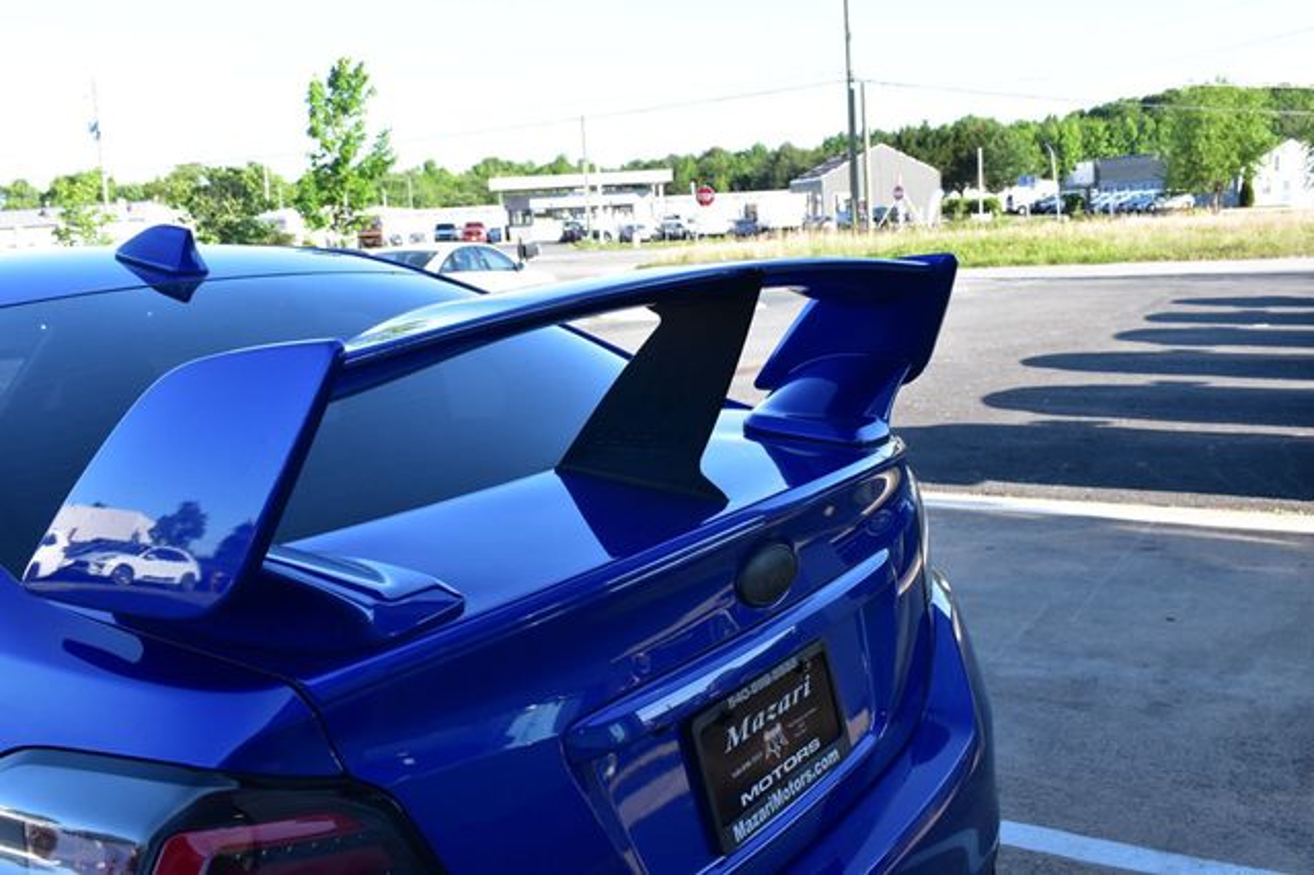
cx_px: 657
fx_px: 1259
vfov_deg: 38.3
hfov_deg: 55.1
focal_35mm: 34
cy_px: 438
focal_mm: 23
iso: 400
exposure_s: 1/160
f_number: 9
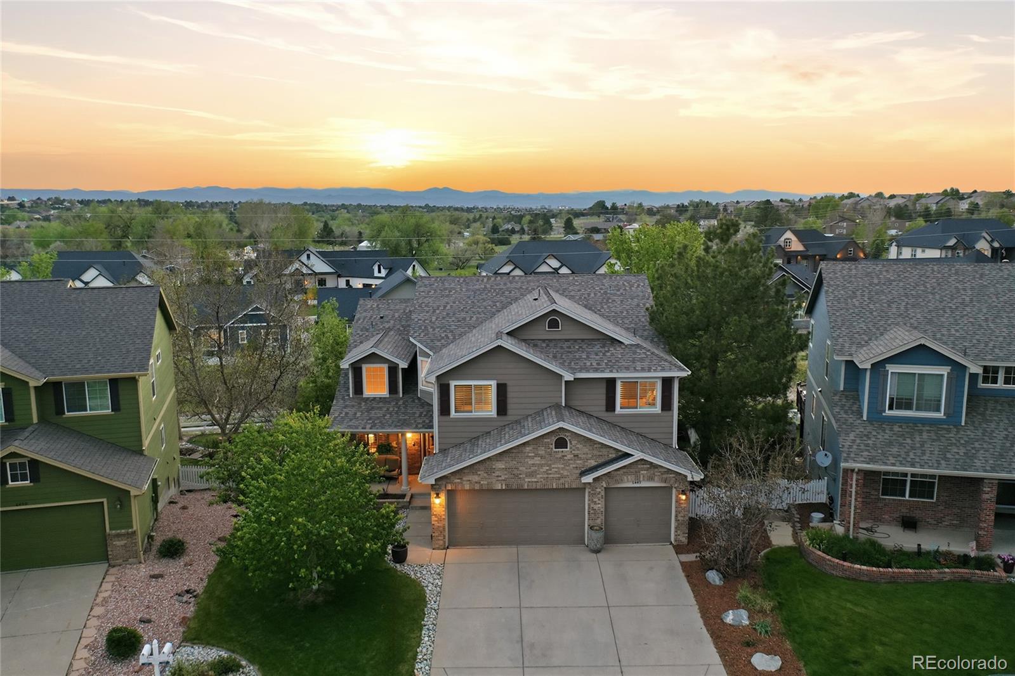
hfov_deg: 65.5
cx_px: 508
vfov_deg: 46.4
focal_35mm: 28
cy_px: 338
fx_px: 789
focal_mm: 10.3
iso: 100
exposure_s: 1/8
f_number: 2.8
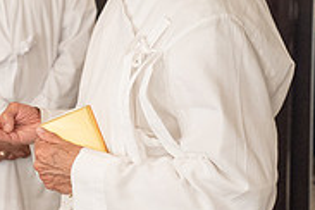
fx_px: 1417
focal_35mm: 162
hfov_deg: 12.3
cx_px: -96
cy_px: 71
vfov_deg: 8.5
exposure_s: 1/200
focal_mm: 51
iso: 1600
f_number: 4
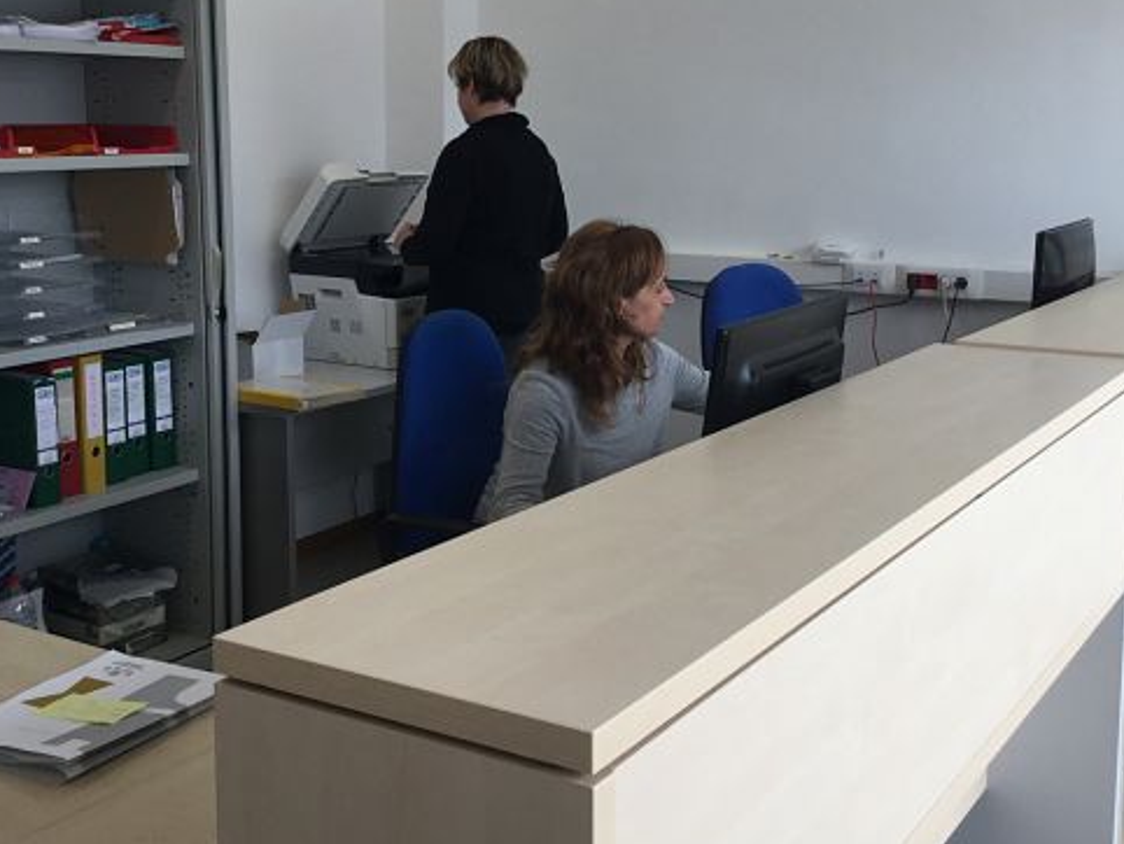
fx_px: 1462
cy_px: 323
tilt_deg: -8.6
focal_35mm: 45
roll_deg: -1.6
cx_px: 536
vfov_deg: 32.1
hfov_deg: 42.0
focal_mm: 3.3
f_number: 2.4
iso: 40
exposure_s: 1/100
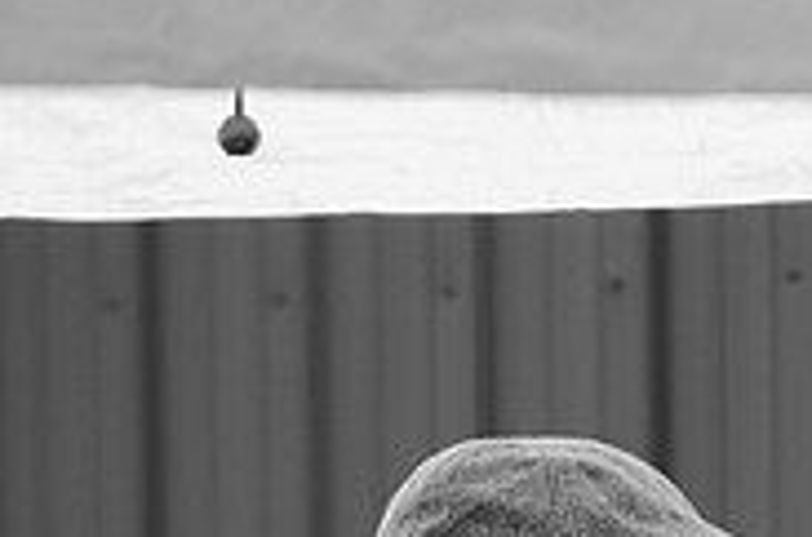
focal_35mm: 952
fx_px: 21417
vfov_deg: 1.4
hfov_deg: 2.2
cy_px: 825
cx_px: 648
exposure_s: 1/640
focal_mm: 200
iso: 200
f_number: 6.3
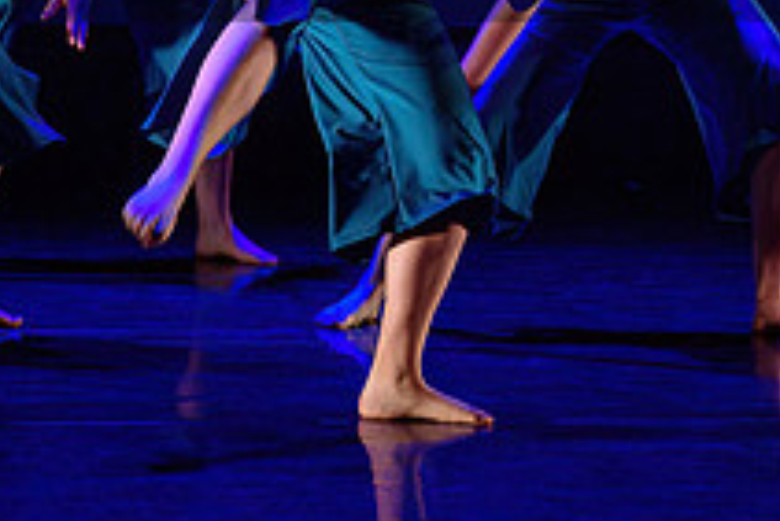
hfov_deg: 5.6
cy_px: -243
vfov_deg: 3.8
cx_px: 521
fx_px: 7913
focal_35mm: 365
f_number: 2.8
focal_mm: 120
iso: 1600
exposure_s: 1/200
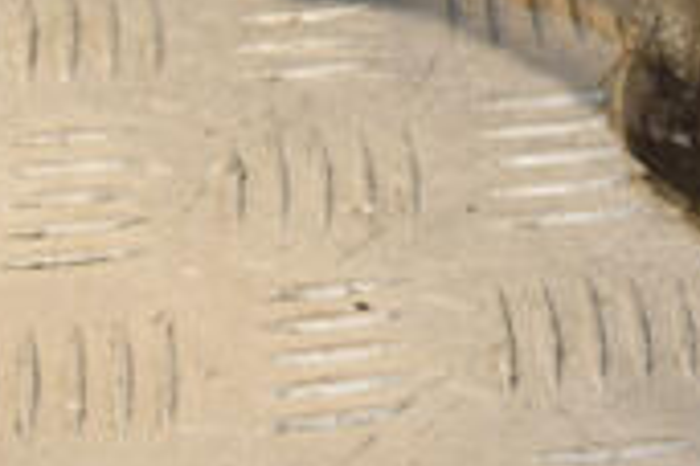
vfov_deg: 6.1
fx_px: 4297
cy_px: -245
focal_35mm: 221
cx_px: 778
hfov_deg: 9.2
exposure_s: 1/200
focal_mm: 42
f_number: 6.3
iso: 800
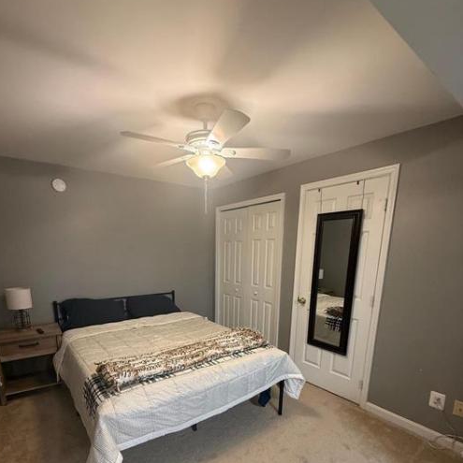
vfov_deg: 78.1
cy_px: 309
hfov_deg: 80.5
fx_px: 272
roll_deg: -0.1
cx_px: 211
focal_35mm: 18
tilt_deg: -12.0
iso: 400
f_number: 2.2
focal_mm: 2.22
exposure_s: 1/60
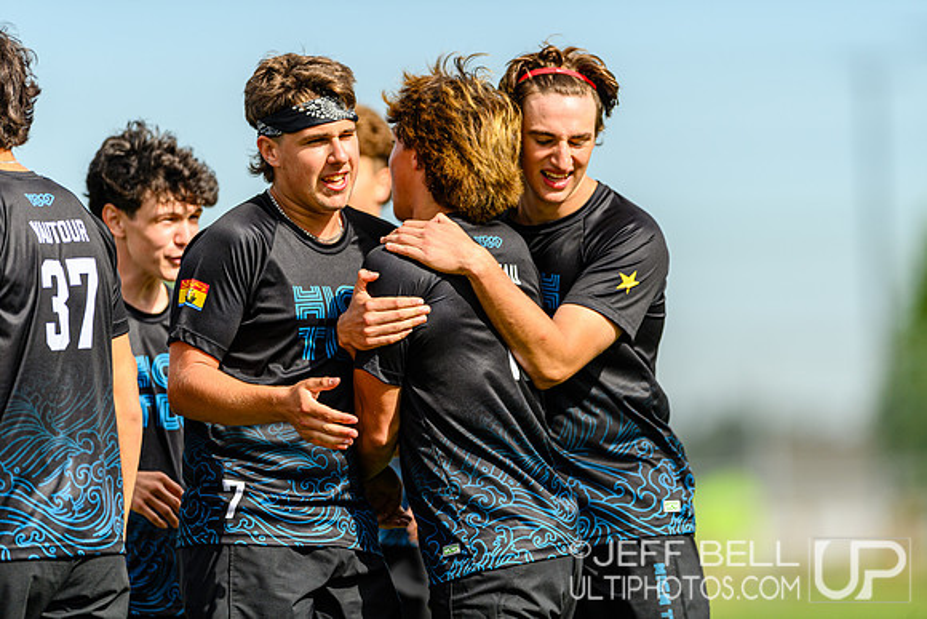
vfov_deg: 3.4
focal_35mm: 400
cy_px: 310
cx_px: 464
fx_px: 10302
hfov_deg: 5.2
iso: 125
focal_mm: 400
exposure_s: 1/2000
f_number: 3.2
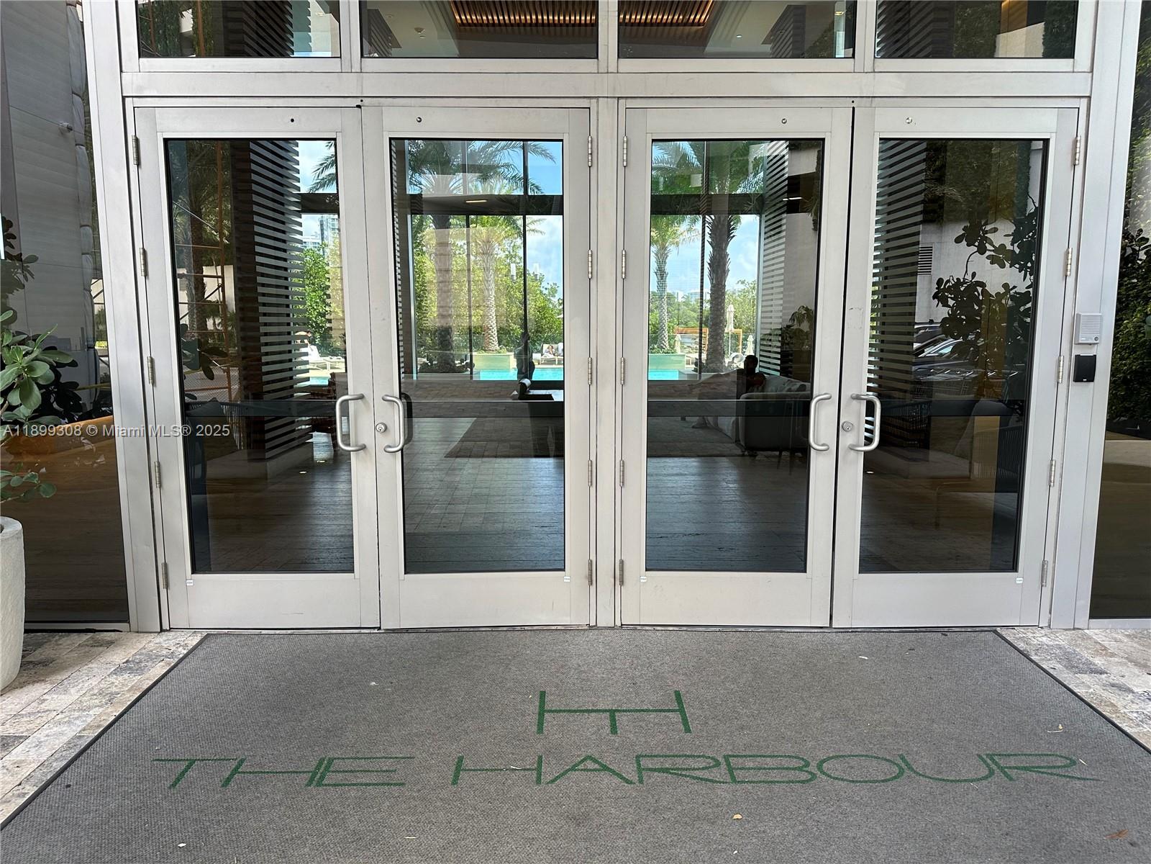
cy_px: 432
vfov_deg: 56.8
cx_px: 576
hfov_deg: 71.6
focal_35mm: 24
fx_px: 798
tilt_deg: -8.4
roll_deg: -0.5
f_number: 1.78
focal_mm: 6.86
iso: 125
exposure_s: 1/121
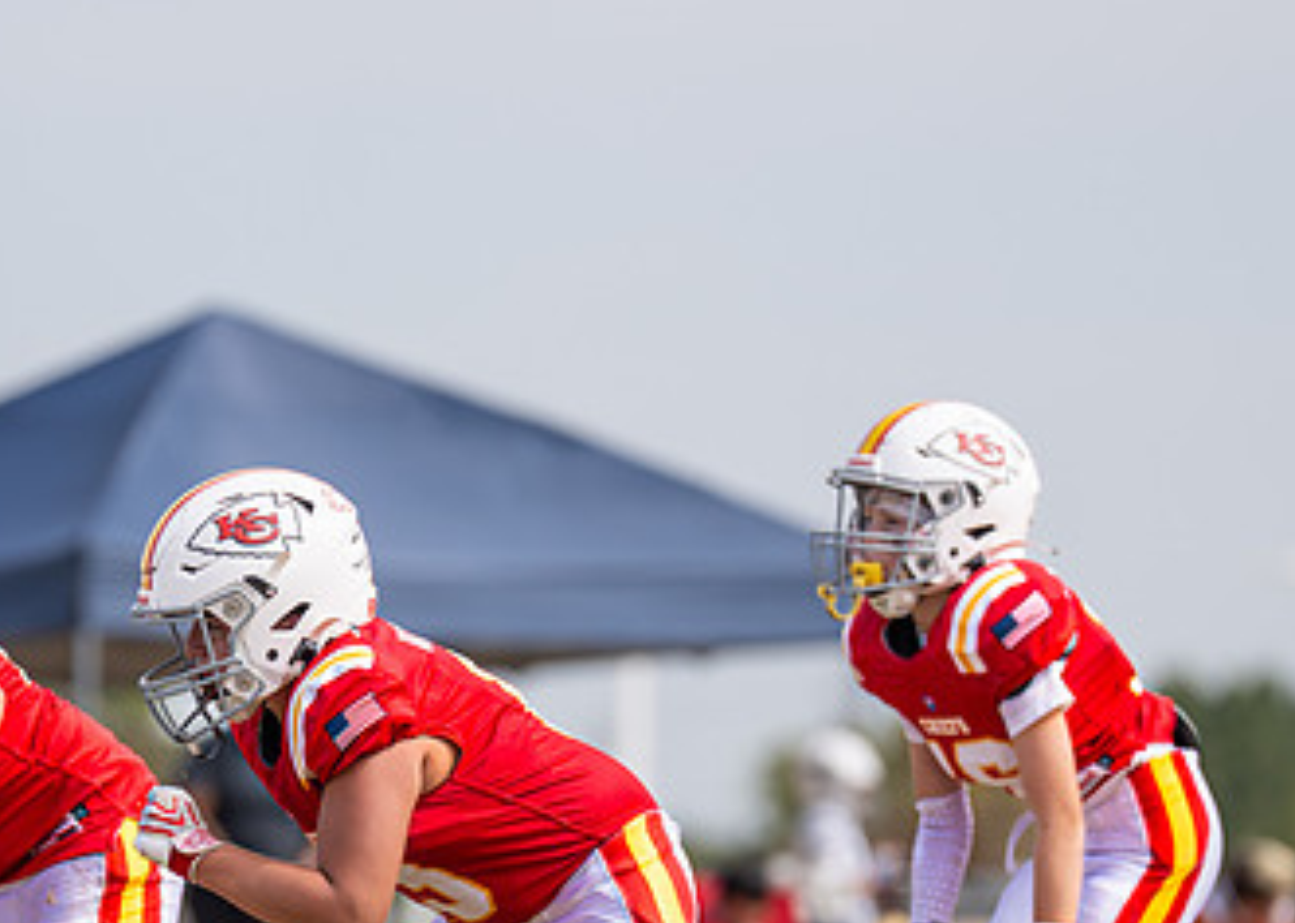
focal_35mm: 516
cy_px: 824
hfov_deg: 3.9
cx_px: 340
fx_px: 18966
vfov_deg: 2.8
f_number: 2.8
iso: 160
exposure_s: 1/3200
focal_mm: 200
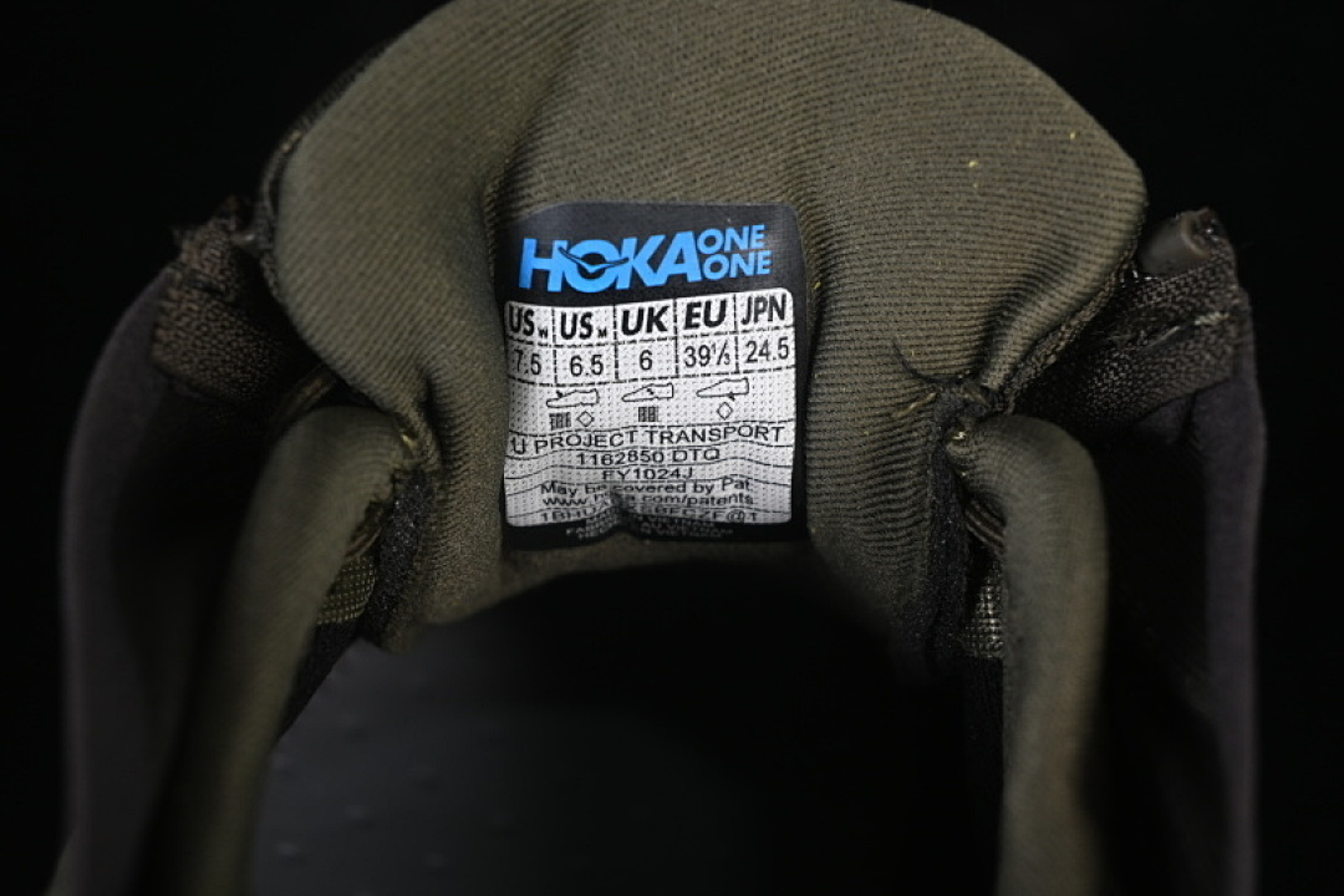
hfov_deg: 27.0
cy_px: 448
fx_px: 2800
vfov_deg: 18.2
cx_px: 672
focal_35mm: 75
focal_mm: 50
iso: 160
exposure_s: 1/50
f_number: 6.3
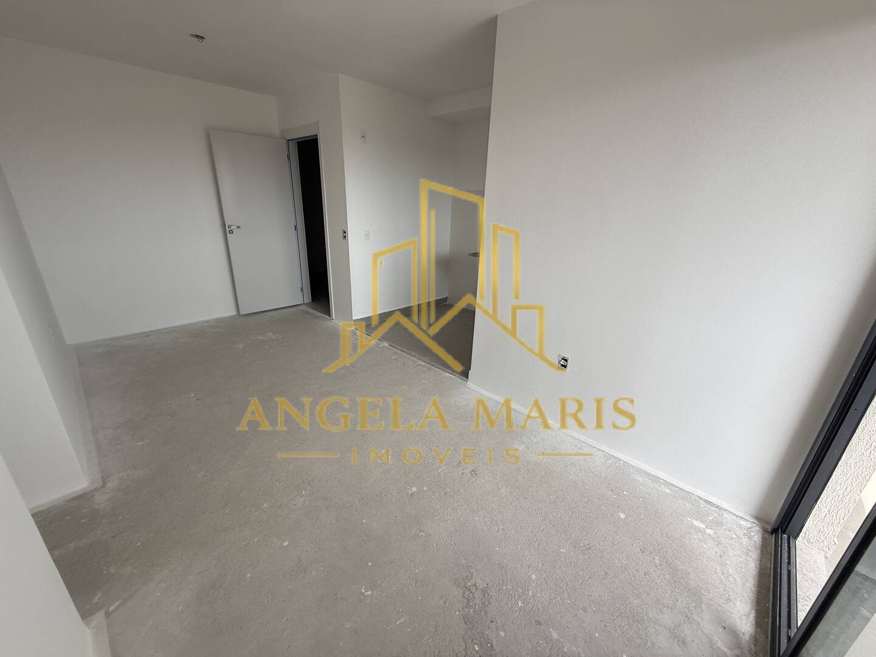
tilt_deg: -21.4
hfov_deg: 102.1
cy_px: 328
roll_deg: -1.6
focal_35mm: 14
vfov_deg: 85.7
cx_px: 438
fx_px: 354
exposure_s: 1/308
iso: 50
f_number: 2.2
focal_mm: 2.22
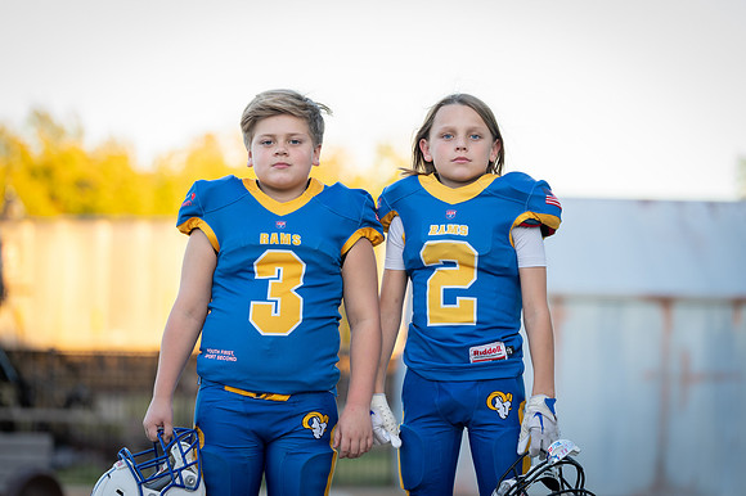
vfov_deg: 10.8
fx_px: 2623
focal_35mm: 127
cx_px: 383
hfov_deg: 16.2
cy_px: 241
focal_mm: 120
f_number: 2.8
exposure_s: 1/320
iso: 320
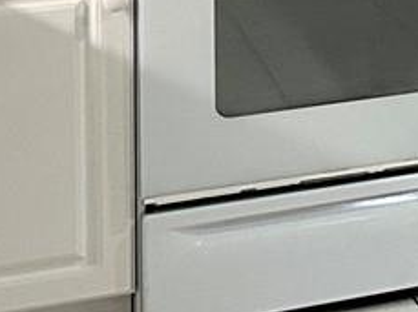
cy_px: -390
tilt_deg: -1.2
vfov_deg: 8.2
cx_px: 1393
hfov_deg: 8.8
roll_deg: -0.1
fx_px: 2025
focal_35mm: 168
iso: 200
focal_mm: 6.86
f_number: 1.78
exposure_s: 1/60
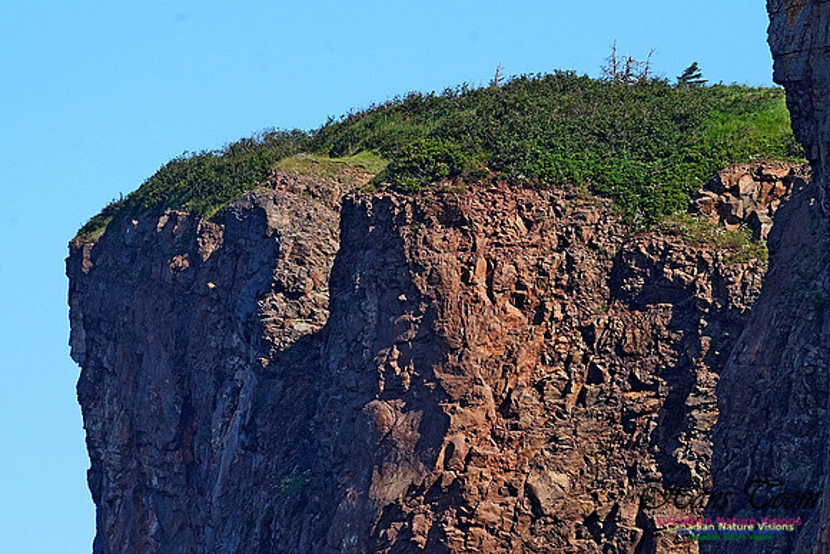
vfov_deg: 4.4
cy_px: 277
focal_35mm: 315
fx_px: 7264
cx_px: 415
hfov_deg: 6.5
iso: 1000
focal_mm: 210
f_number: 13
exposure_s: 1/640
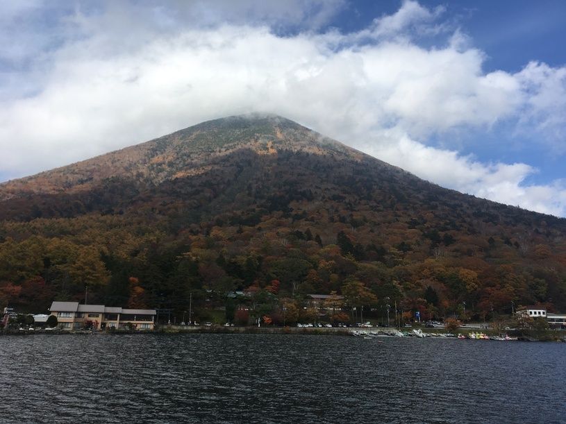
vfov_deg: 48.2
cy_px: 212
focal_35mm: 29
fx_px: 474
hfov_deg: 61.7
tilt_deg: +14.8
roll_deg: -2.1
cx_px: 283
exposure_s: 1/1508
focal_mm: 4.15
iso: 25
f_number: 2.2
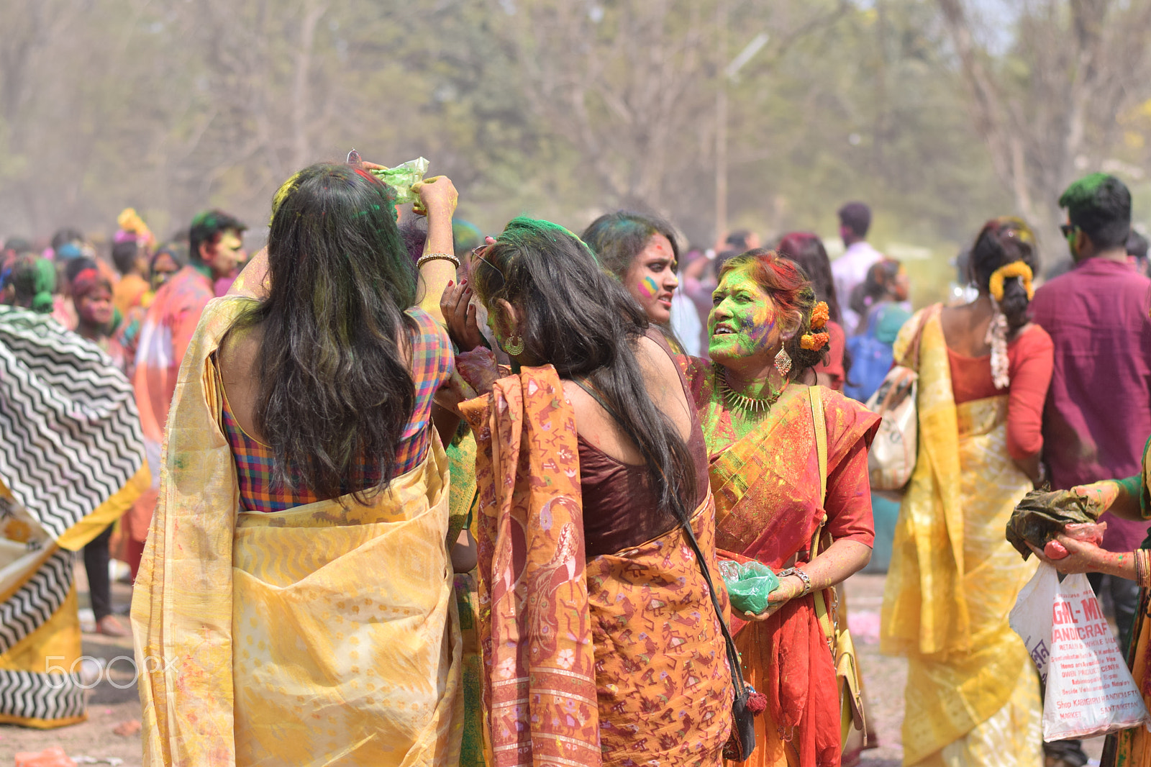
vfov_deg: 18.2
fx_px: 2397
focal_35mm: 75
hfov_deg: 27.0
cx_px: 576
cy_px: 384
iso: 100
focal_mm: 50
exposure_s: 1/2000
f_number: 2.8
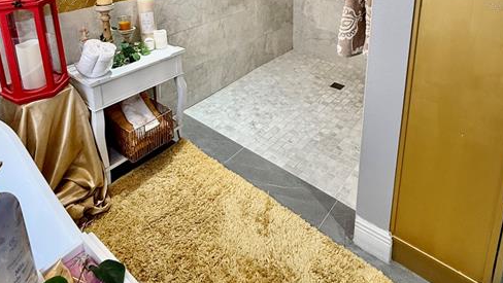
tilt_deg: -12.7
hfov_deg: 76.2
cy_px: 5
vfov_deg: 41.9
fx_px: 320
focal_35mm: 24
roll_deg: +1.7
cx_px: 236
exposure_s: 1/120
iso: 125
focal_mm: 2.22
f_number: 2.2
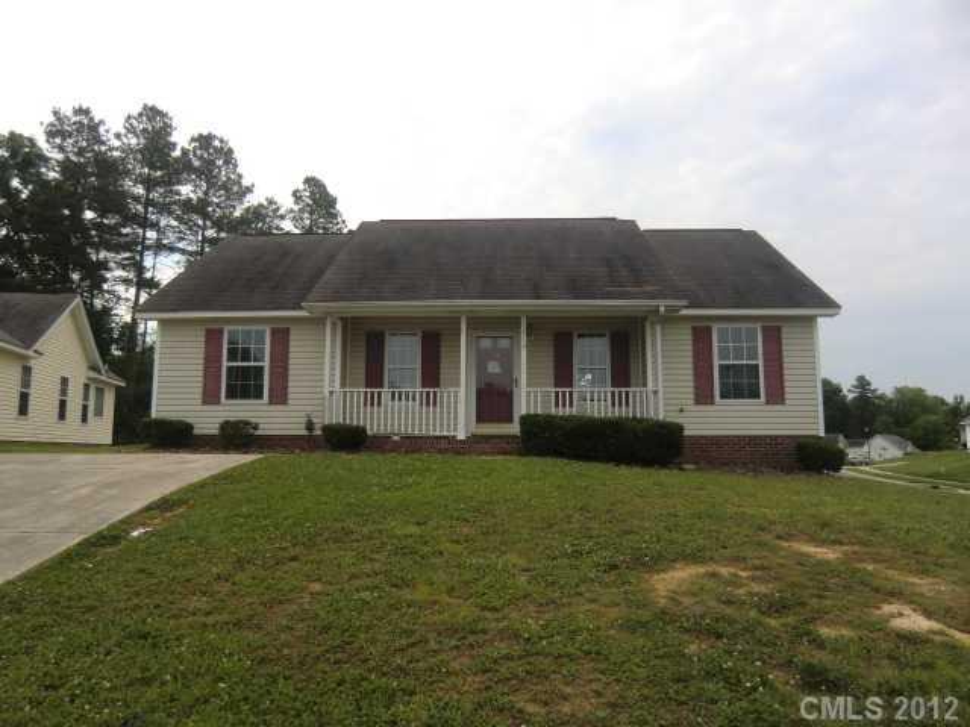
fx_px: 673
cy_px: 364
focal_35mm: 24
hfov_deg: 71.6
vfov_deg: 56.8
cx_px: 485
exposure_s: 1/1000
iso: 64
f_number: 3.2
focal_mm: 4.3
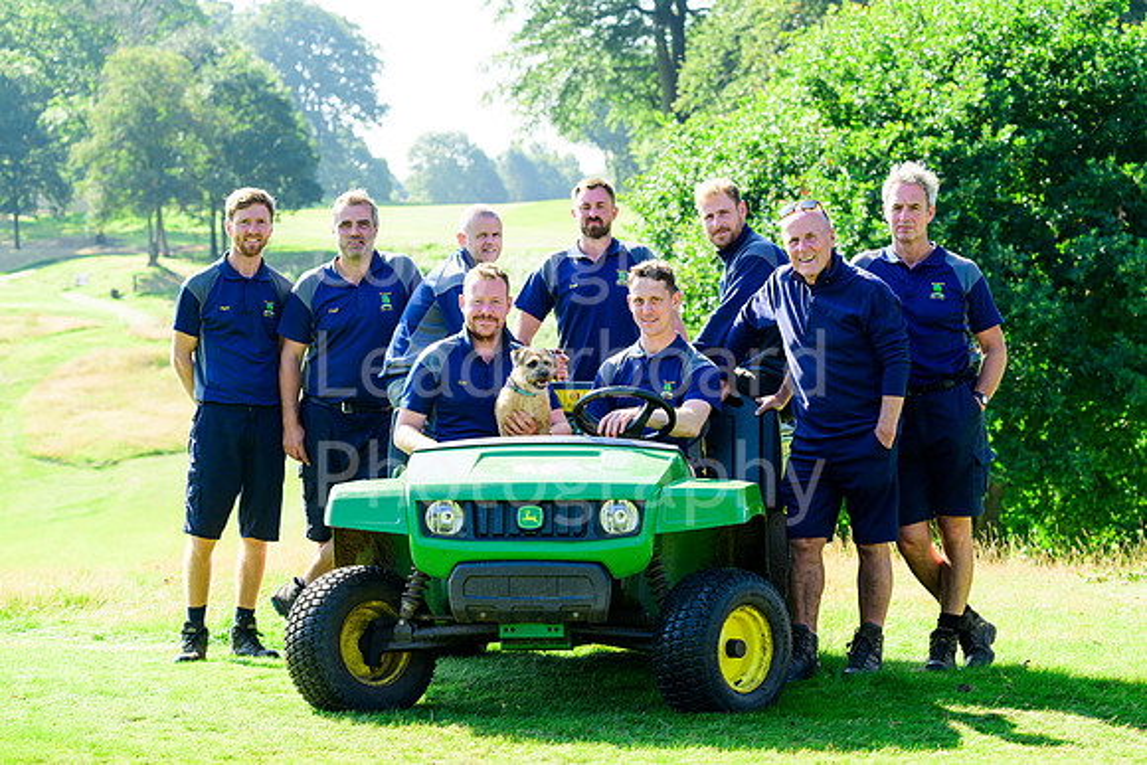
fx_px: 3187
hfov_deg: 20.4
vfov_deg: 13.7
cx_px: 574
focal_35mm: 100
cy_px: 382
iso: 500
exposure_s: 1/320
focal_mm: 100
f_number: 7.1
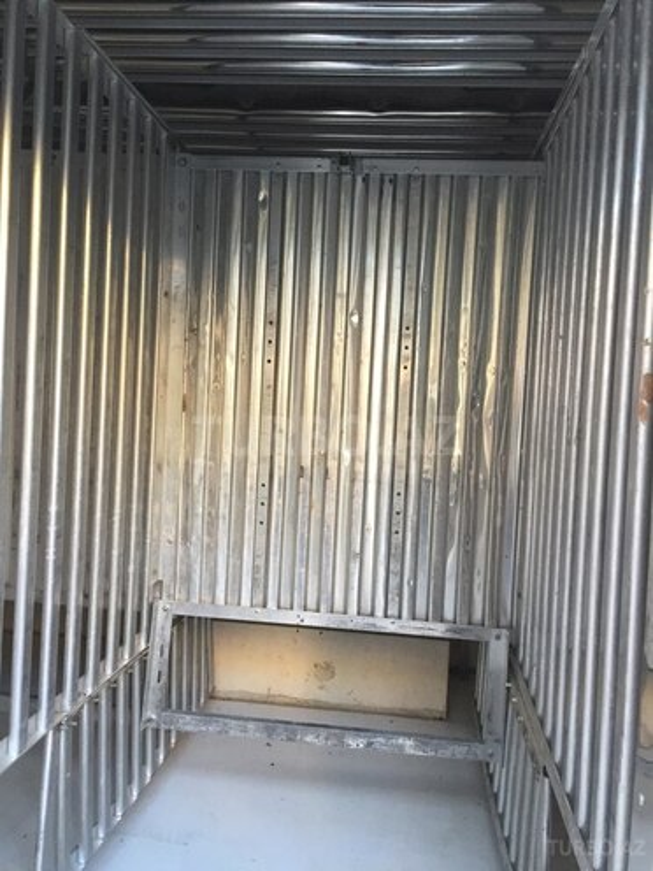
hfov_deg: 48.2
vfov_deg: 61.7
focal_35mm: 29
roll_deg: -4.1
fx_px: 729
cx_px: 326
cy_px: 436
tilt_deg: -0.2
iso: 64
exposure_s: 1/33
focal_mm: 4.15
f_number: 2.2
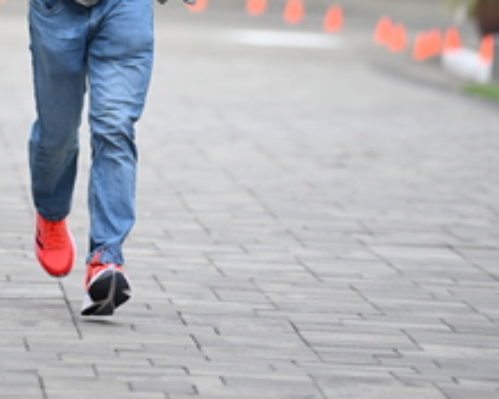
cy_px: -138
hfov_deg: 4.1
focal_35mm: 468
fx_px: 6915
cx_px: 87
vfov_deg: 3.3
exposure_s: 1/2000
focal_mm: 200
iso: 640
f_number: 2.8
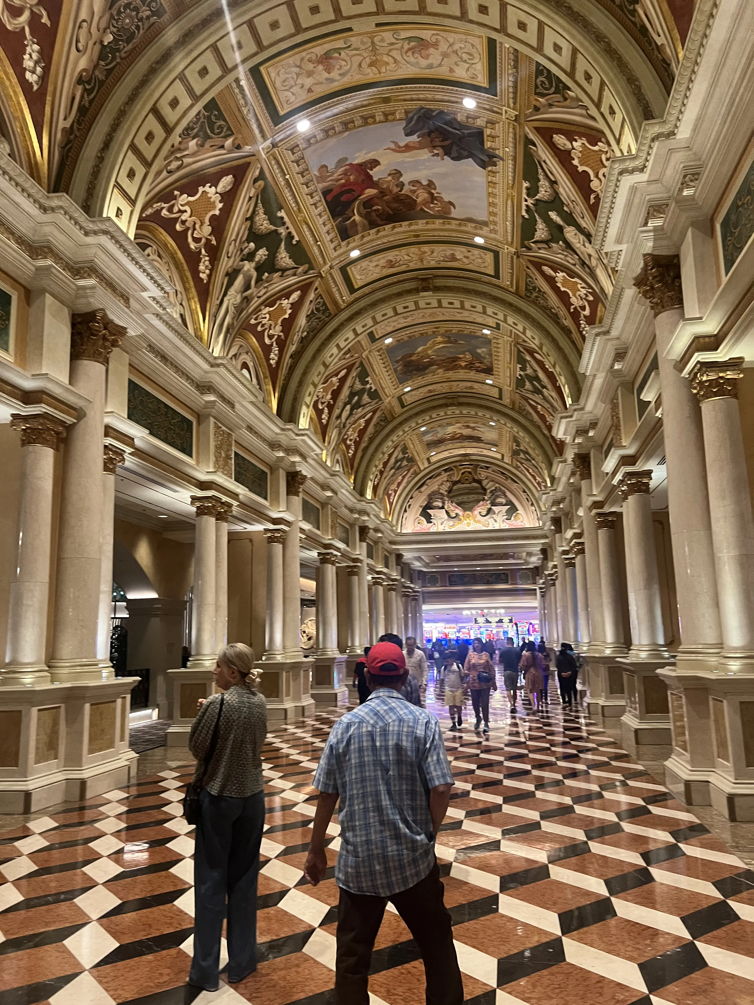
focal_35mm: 26
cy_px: 502
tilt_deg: +12.0
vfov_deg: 67.3
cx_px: 377
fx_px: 755
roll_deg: +1.9
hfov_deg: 53.1
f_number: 1.5
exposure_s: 1/60
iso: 250
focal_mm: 5.7
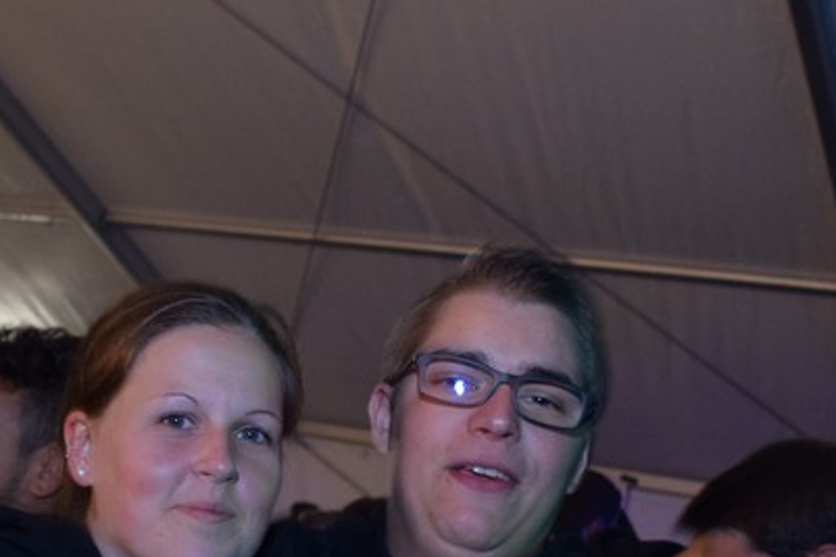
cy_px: 554
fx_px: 1602
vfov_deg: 19.2
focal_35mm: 69
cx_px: 413
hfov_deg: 29.3
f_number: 4.5
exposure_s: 1/10
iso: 800
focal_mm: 18
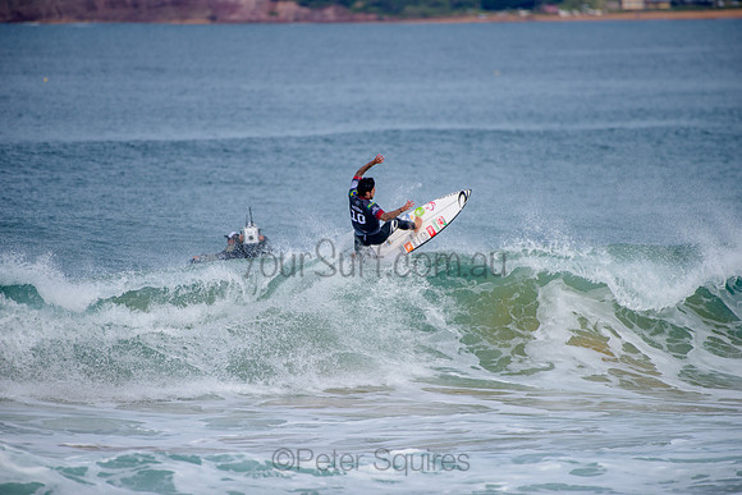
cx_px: 371
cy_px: 248
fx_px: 10307
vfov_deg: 2.8
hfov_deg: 4.1
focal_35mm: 500
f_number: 5.6
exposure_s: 1/2000
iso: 250
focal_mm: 500
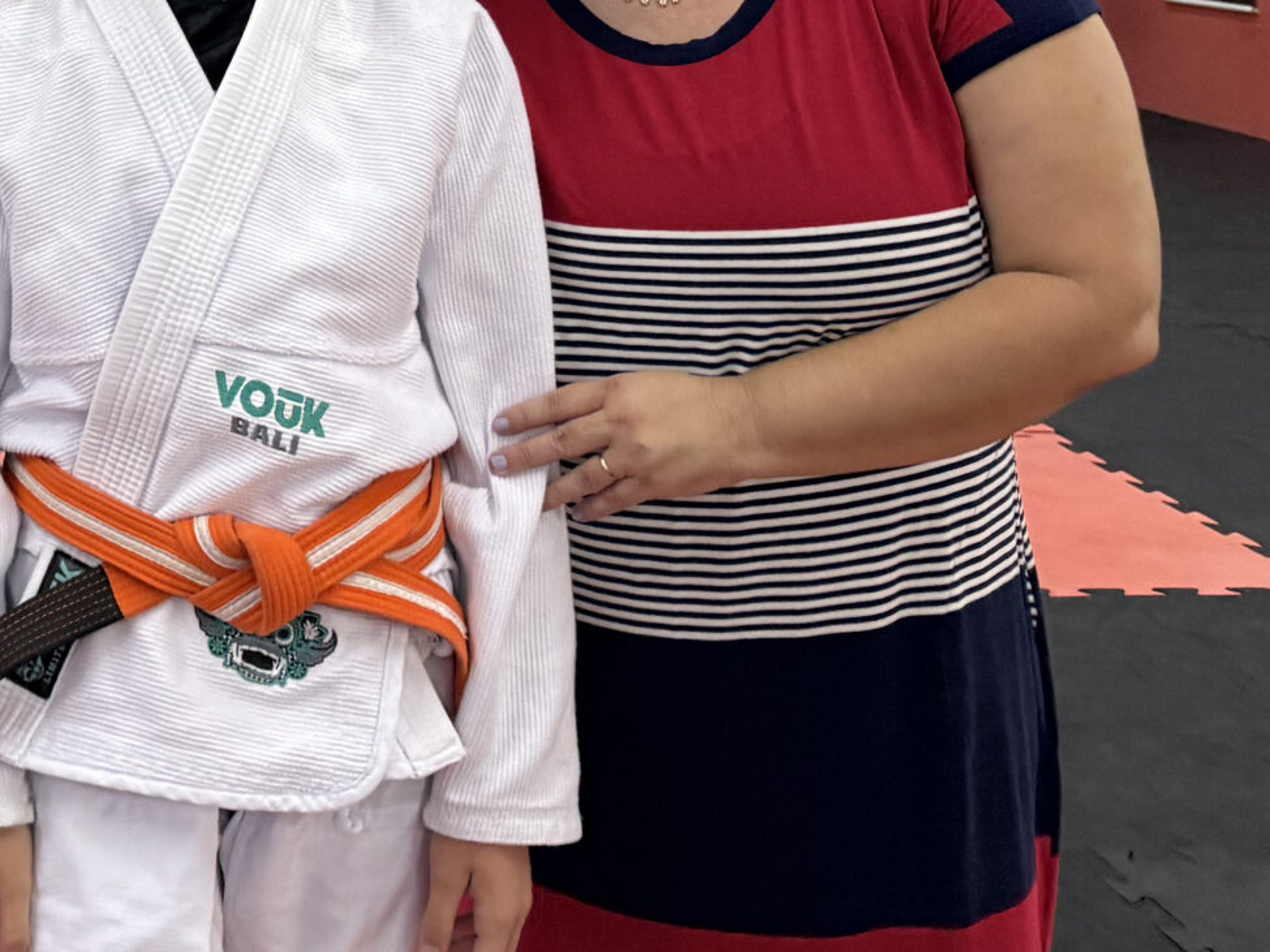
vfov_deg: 21.9
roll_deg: -0.6
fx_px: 2311
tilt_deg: -6.5
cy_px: -120
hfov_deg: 28.1
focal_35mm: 63
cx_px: -115
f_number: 1.78
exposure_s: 1/55
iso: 320
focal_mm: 6.76
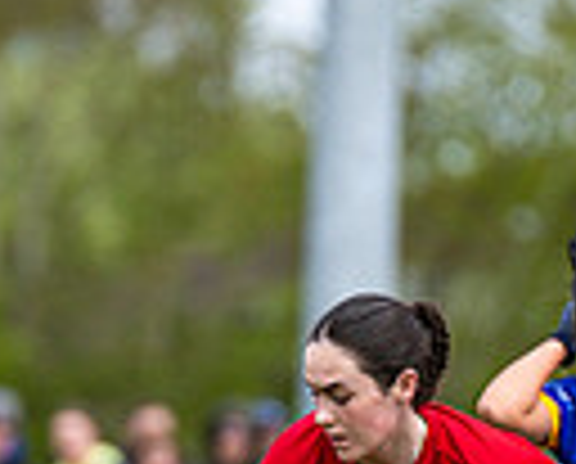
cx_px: 207
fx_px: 21990
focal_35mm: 1287
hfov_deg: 1.5
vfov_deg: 1.2
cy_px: 705
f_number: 3.5
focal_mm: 300
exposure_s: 1/2500
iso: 360
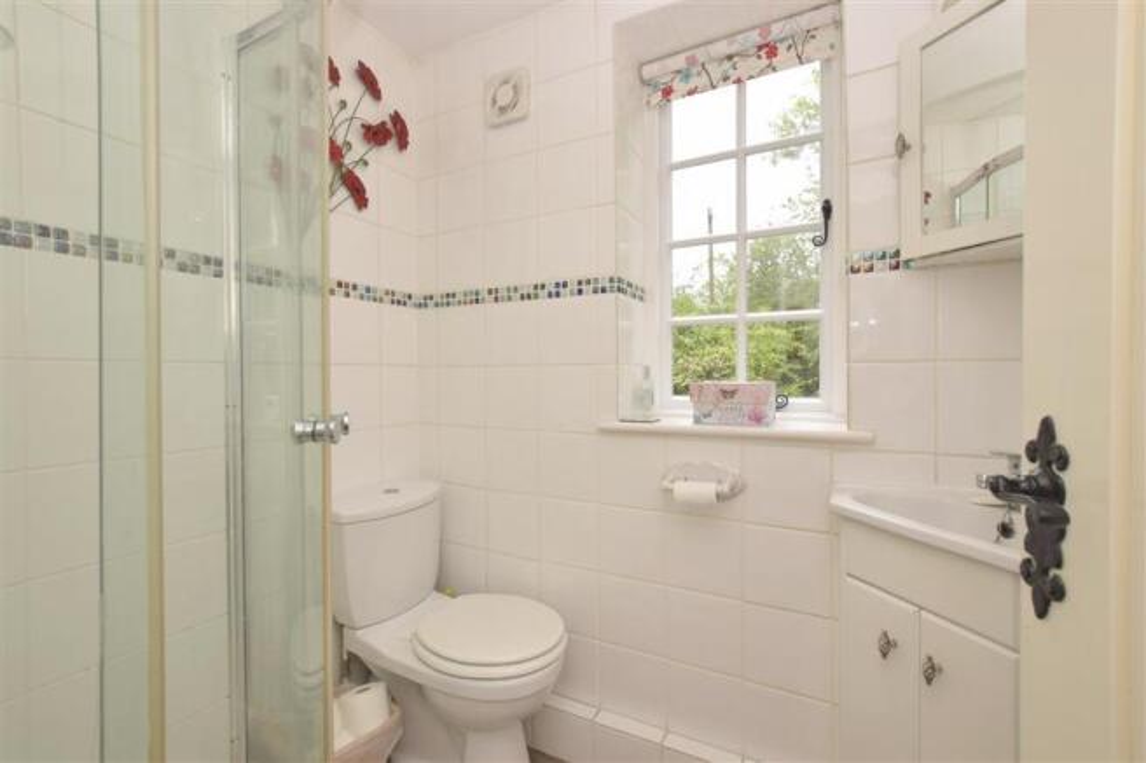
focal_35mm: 15
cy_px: 382
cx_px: 573
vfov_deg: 77.3
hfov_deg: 100.4
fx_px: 477
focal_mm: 10
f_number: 10
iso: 400
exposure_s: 1/125
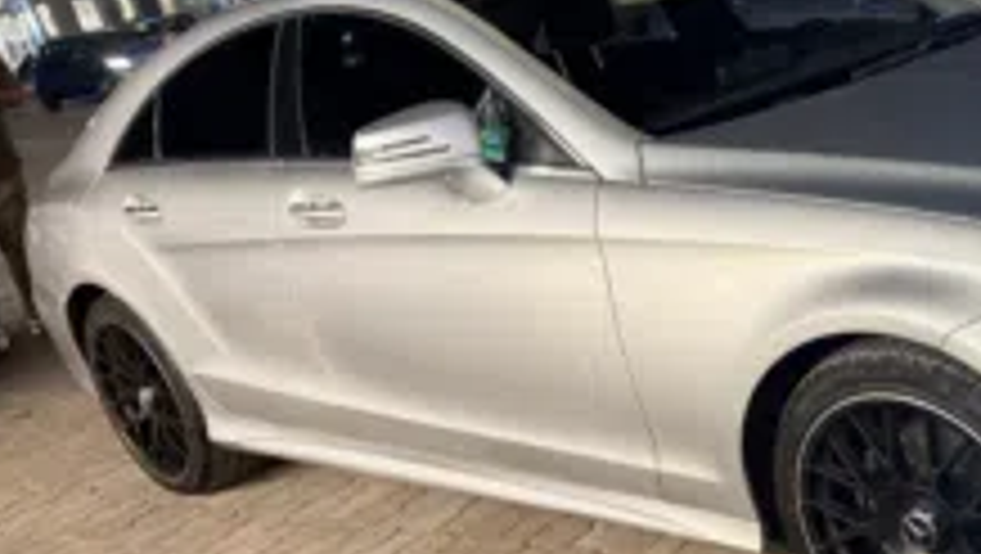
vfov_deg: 24.9
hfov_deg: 40.1
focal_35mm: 48
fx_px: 1250
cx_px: 860
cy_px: 365
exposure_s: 1/50
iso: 320
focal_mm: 6.76
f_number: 1.78
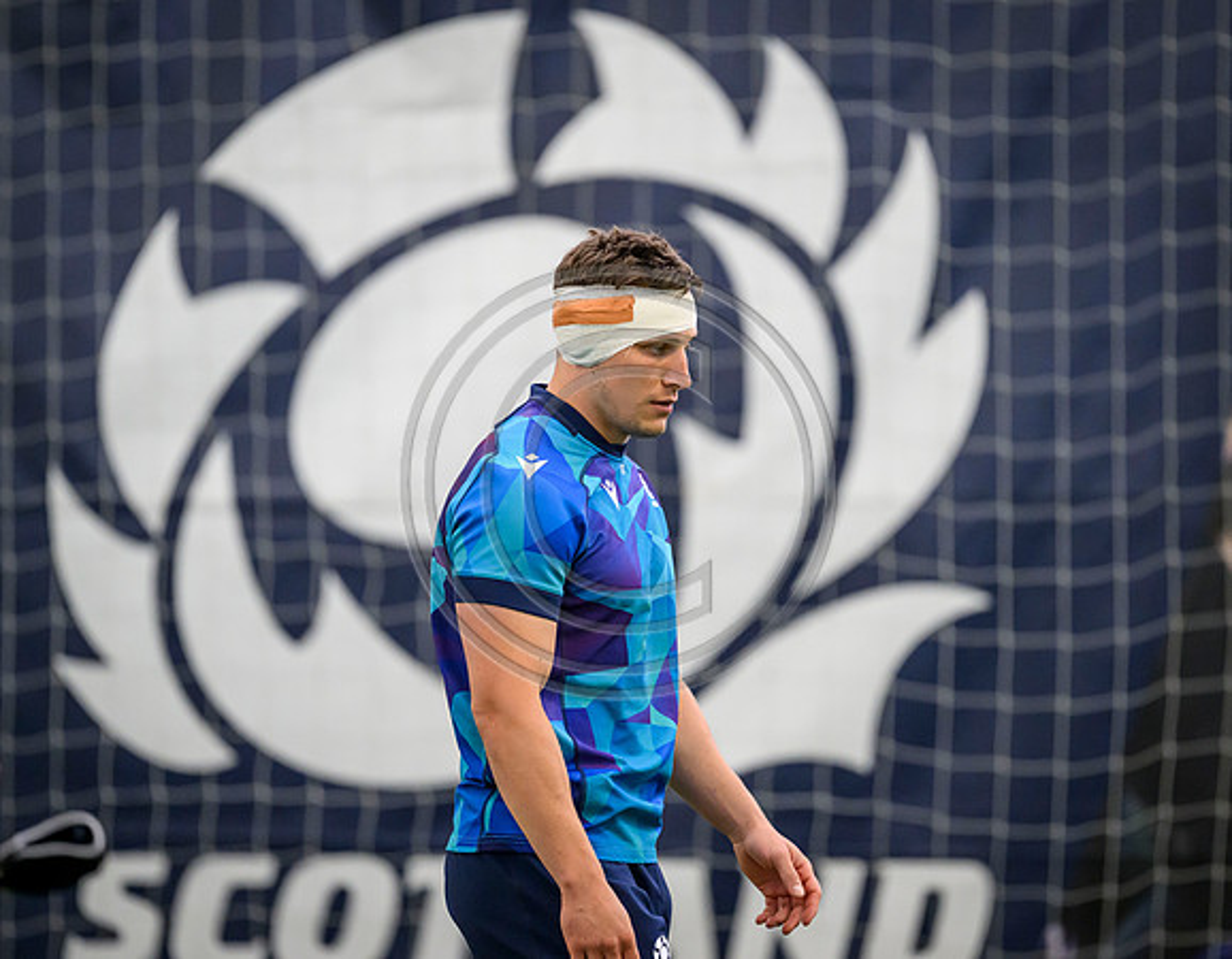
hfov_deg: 4.1
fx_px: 17142
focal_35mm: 475
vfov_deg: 3.2
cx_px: 608
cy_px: 476
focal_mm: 400
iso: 5000
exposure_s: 1/2500
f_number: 2.8
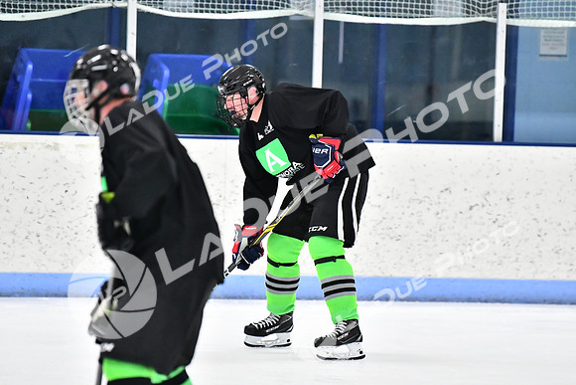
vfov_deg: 5.1
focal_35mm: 270
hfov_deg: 7.6
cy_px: 192
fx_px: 4321
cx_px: 288
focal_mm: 180
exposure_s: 1/1250
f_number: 2.8
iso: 6400
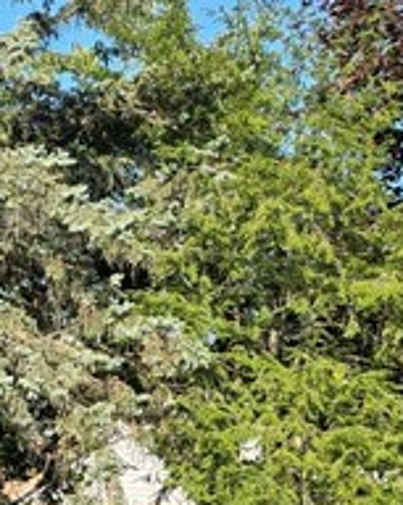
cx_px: 108
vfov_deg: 15.8
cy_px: 479
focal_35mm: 120
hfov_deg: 12.8
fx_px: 1793
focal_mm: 6.3
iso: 80
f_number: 1.7
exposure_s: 1/3067
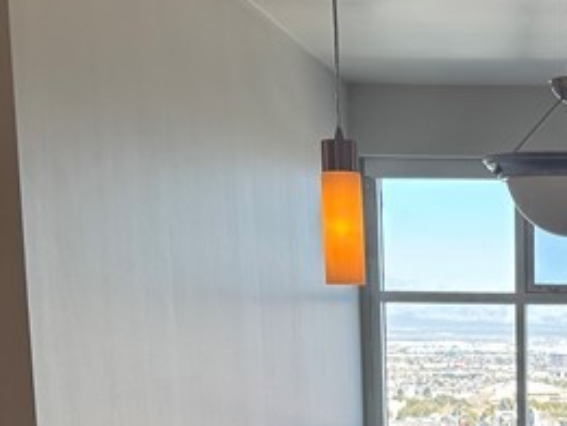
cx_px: 604
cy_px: 619
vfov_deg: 14.7
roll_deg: -0.1
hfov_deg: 20.0
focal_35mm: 94
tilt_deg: -11.2
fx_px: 1540
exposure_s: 1/212
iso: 64
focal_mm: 6.76
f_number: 1.78
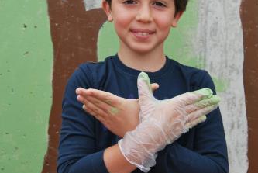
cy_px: 65
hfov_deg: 27.0
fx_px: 538
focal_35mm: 75
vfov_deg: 18.2
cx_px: 124
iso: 100
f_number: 6.3
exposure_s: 1/160
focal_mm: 26
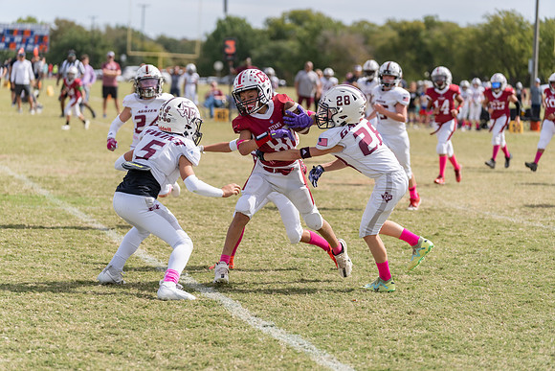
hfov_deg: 17.3
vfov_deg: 11.6
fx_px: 1820
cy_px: 186
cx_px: 278
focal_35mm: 118
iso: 125
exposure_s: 1/2000
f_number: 3.2
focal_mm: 118
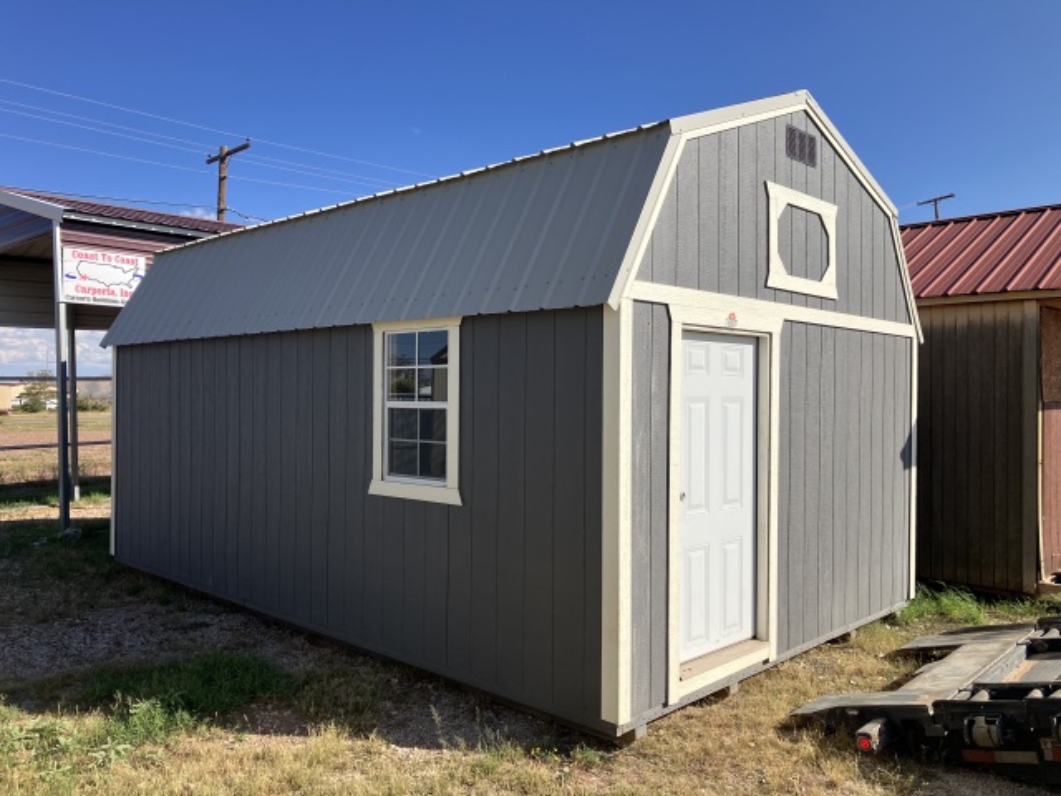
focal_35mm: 28
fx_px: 858
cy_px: 398
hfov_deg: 63.4
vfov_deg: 49.7
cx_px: 530
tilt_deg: +1.9
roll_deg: -0.3
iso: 32
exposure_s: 1/2208
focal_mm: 3.99
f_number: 1.8
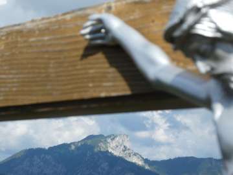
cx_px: 116
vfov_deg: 16.4
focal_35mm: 90
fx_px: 606
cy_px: 88
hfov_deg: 21.8
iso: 80
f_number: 4.9
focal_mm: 16.1
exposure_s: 1/400
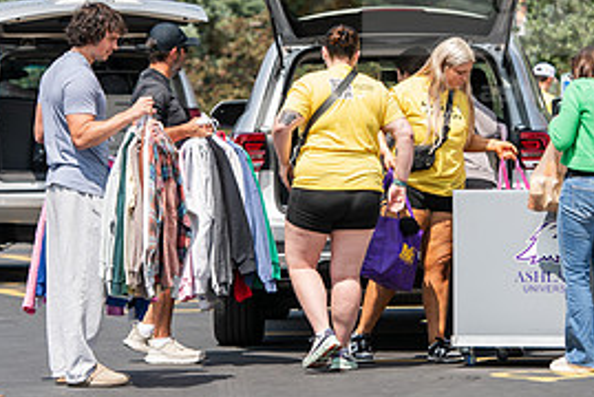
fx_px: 4344
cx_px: 296
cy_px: 138
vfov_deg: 5.2
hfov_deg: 7.8
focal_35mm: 263
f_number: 3.5
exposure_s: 1/500
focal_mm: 122
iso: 64
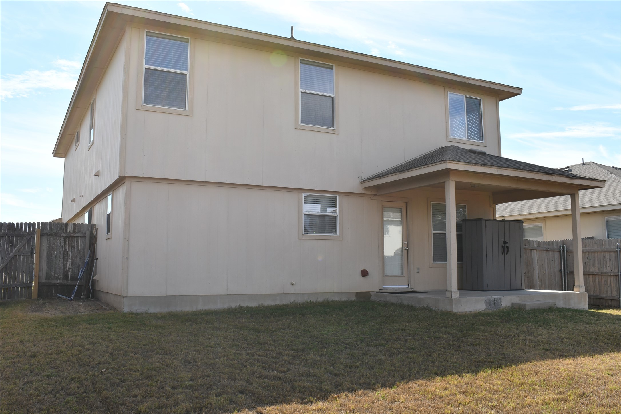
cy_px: 207
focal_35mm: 33
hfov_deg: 57.2
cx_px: 310
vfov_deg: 40.0
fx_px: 569
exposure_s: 1/125
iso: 110
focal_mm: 22
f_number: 11
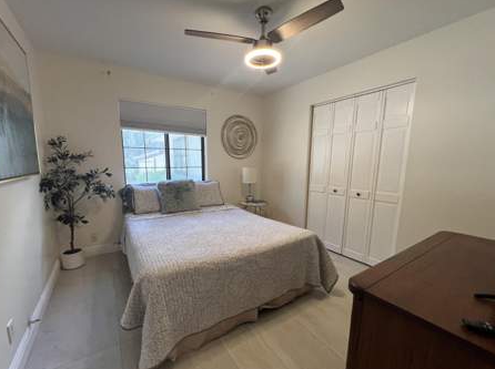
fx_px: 200
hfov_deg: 102.1
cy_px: 194
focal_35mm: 14
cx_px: 238
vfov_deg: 85.4
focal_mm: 1.57
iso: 160
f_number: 1.8
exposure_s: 1/120
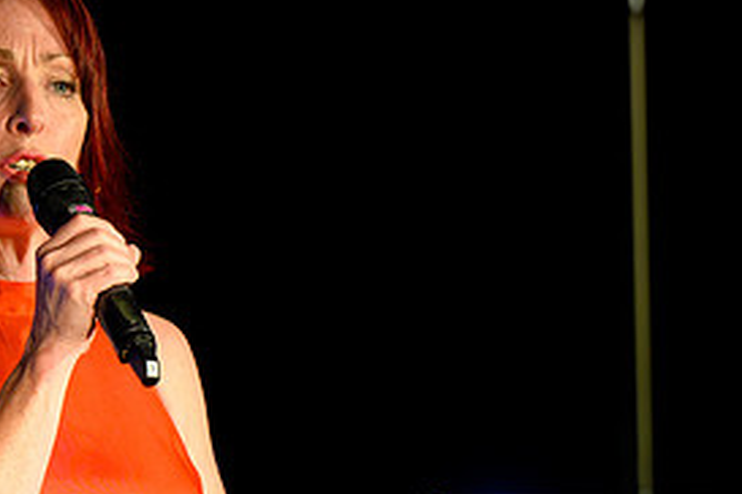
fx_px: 8821
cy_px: 394
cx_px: 435
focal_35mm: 428
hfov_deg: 4.8
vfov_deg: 3.2
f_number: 4
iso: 2800
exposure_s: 1/200
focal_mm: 200
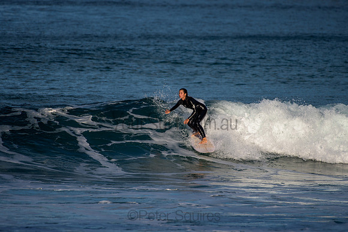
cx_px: 179
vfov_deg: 2.2
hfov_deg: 3.4
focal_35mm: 613
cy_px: 113
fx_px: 5930
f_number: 5.6
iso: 140
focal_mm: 500
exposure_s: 1/2000
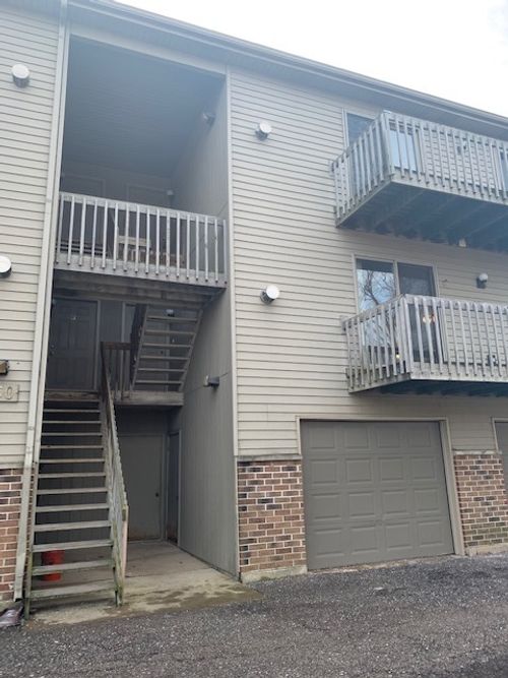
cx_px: 254
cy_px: 339
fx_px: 509
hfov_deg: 53.0
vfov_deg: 67.3
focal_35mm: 26
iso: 25
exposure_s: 1/397
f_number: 1.8
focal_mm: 4.25
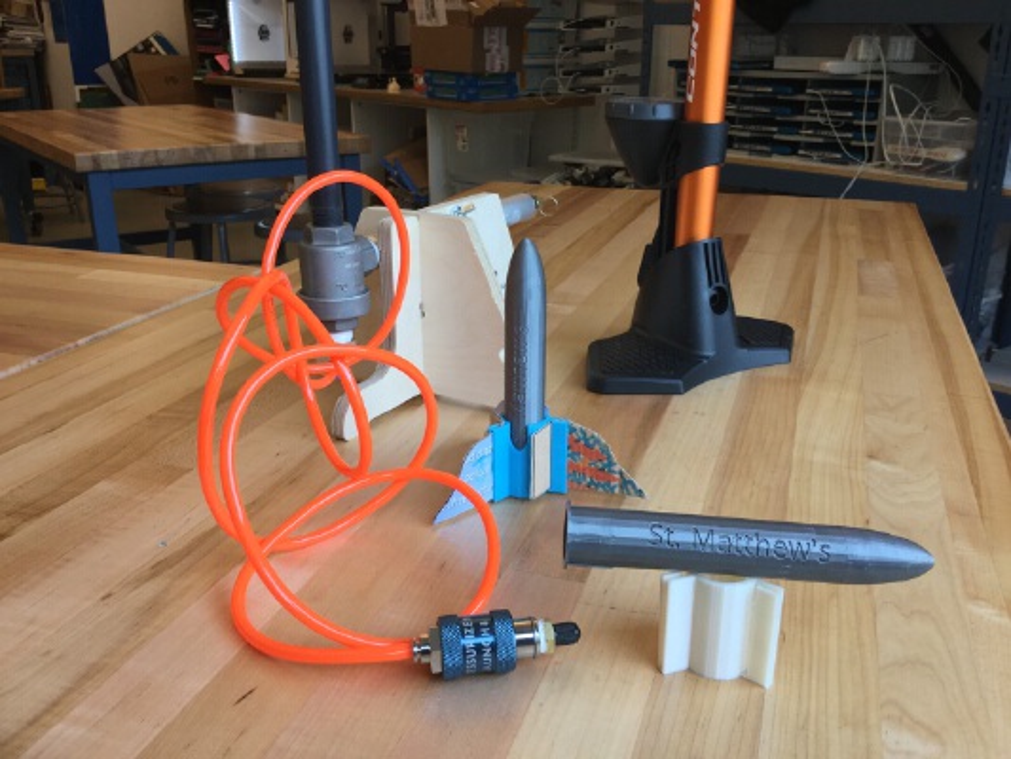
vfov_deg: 45.5
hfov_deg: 58.3
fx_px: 906
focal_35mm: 31
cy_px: 380
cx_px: 506
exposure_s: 1/120
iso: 40
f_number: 2.4
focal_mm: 3.3
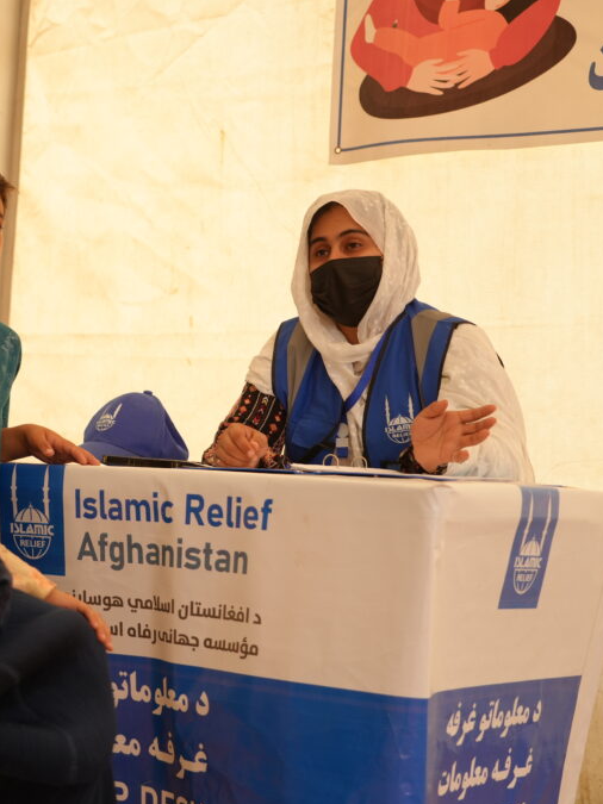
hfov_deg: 20.7
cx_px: 94
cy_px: 406
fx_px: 1626
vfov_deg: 27.8
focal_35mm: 70
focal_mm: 48
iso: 250
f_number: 4
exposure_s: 1/160
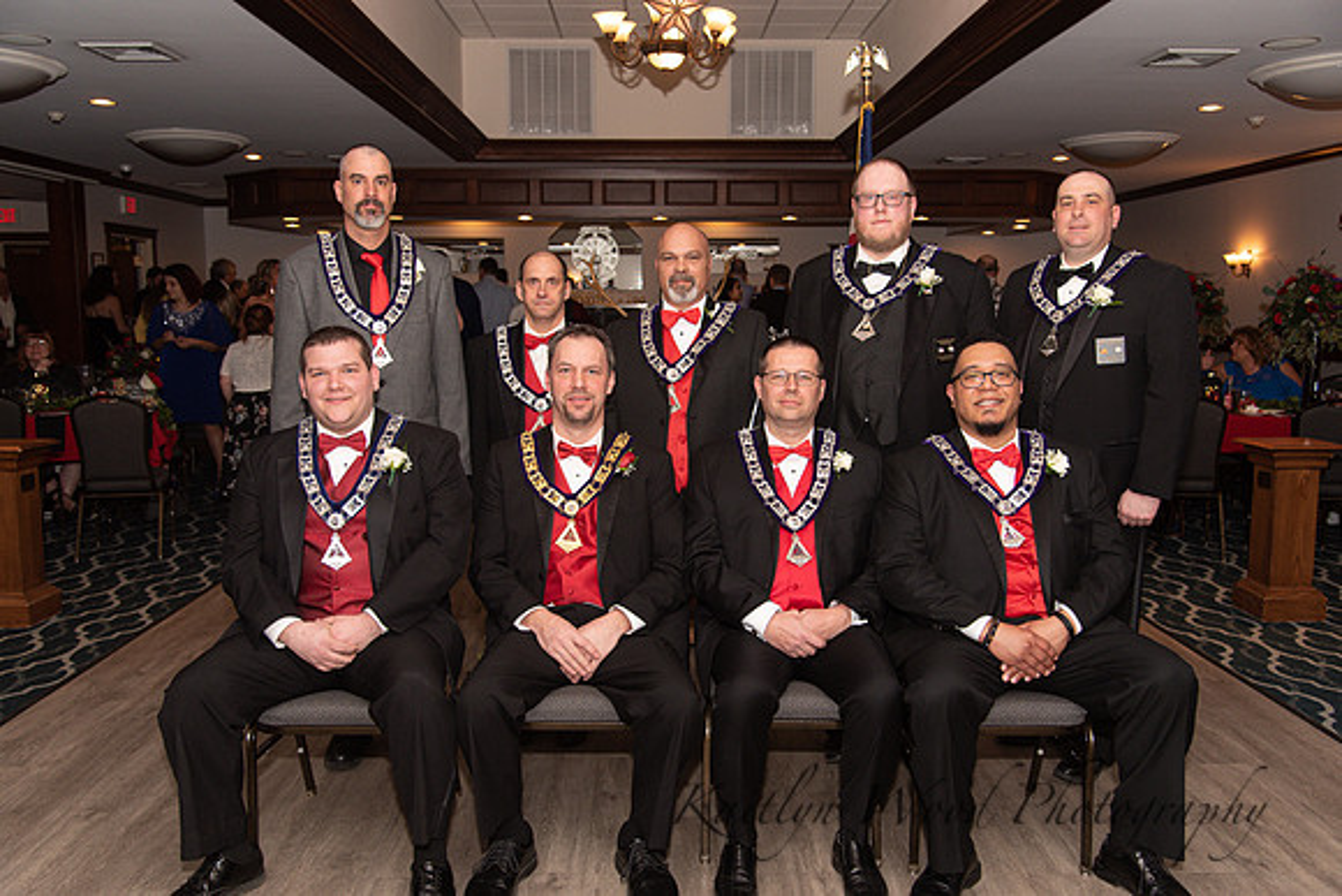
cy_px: 448
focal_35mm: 32
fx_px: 1192
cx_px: 671
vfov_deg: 41.2
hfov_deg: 58.7
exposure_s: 1/200
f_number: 4
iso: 800
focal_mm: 31
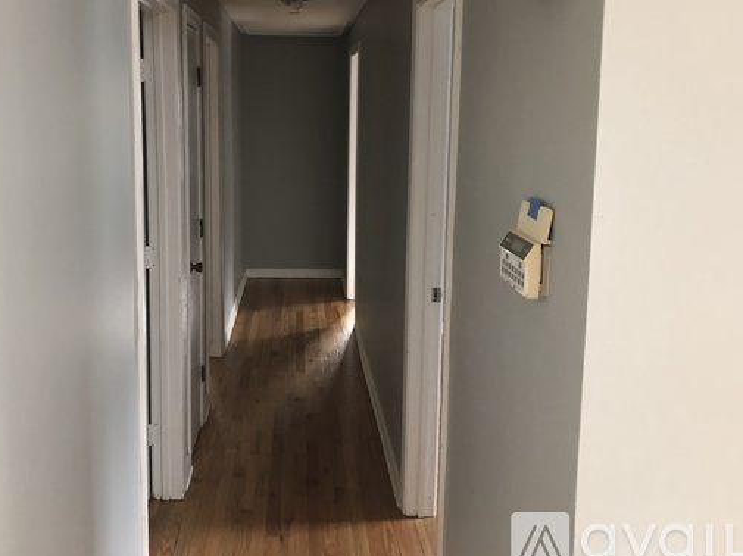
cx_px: 258
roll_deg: +0.5
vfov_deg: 38.3
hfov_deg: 49.4
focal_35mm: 37
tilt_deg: -6.9
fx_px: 794
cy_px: 203
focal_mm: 3.99
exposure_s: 1/15
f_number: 1.8
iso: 64
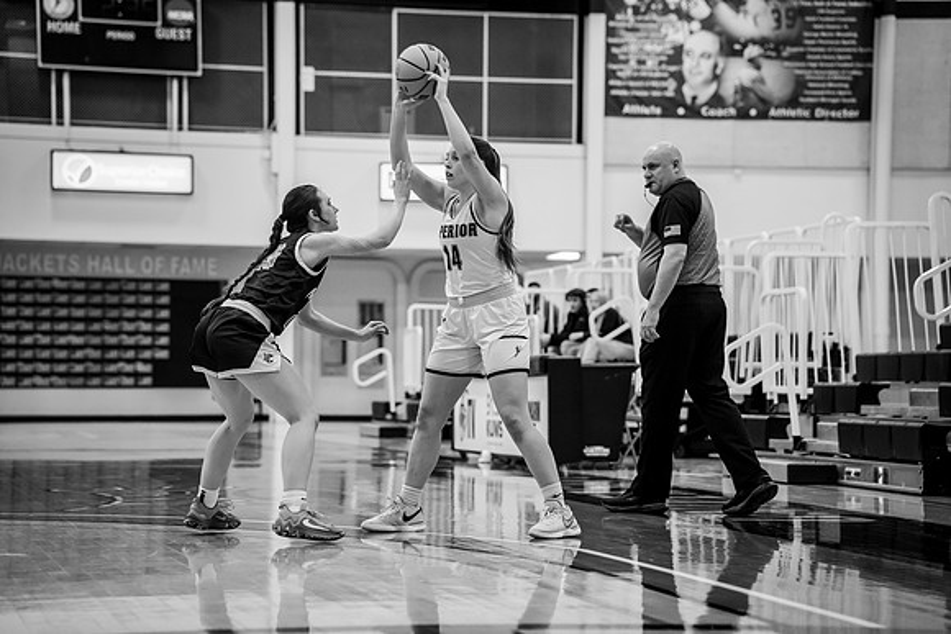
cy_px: 317
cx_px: 476
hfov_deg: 20.6
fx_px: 2616
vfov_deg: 13.8
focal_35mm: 99
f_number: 3.5
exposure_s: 1/640
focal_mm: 99
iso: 2500
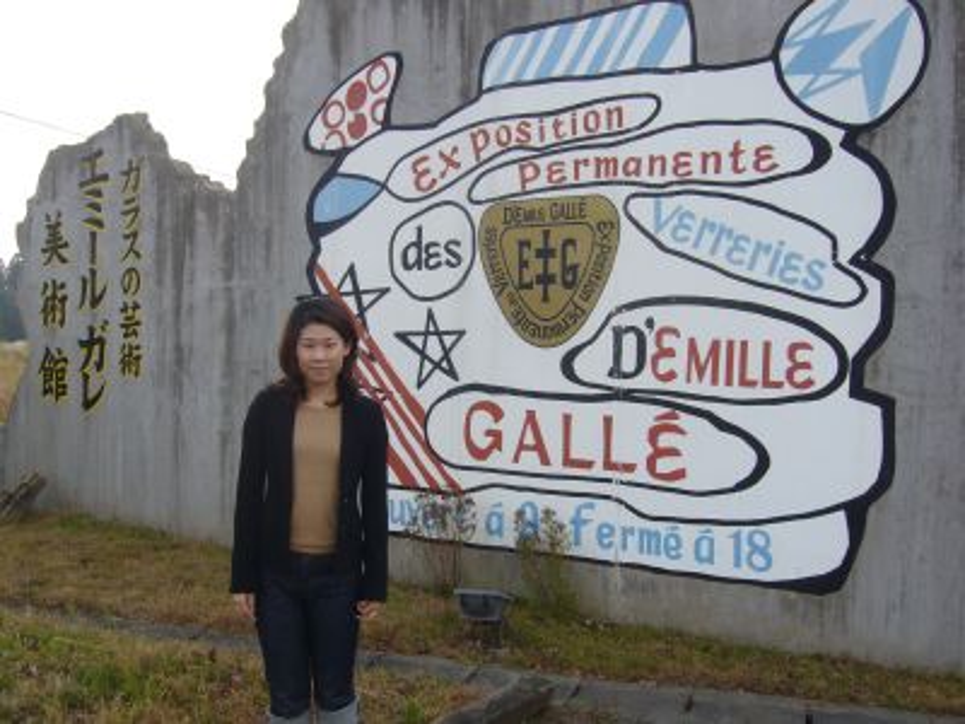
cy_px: 362
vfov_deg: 40.7
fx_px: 976
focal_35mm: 35
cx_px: 482
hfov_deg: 52.6
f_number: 5.6
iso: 80
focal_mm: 5.8
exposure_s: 1/100
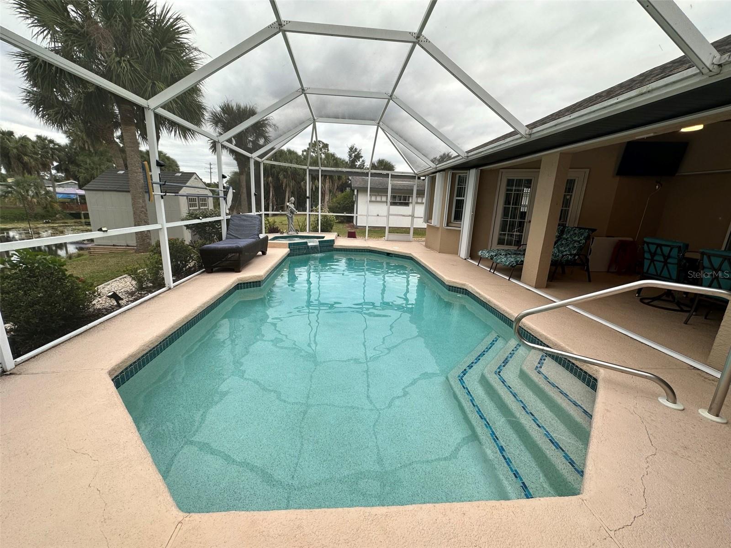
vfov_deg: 85.7
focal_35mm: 14
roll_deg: -3.1
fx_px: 296
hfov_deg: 102.1
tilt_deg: -14.3
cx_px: 366
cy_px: 274
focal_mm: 2.22
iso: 40
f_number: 2.2
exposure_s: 1/164
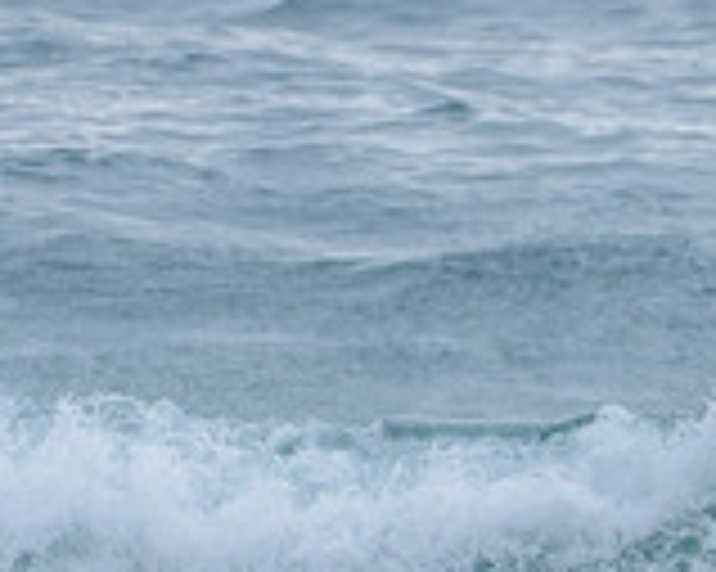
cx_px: 855
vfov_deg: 0.7
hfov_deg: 0.9
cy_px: 448
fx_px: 44346
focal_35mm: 2094
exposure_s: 1/1250
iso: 720
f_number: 5.6
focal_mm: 500
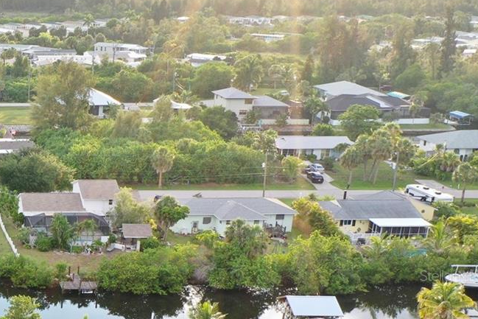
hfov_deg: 25.9
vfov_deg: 19.4
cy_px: 276
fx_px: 916
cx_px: -104
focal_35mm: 69
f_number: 4.5
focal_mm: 10.26
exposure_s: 1/120
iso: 100
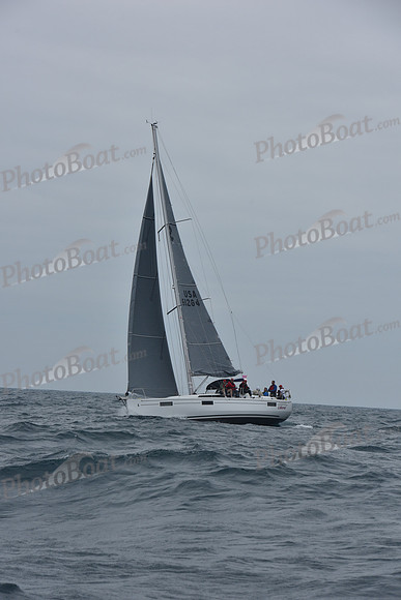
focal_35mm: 122
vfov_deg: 16.8
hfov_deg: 11.2
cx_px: 200
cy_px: 300
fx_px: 2037
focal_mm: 122
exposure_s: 1/800
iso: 250
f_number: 8
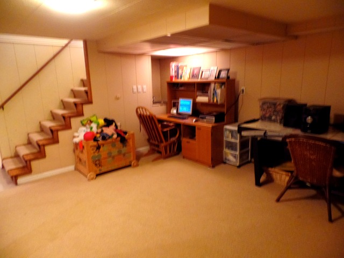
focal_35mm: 23
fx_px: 229
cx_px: 172
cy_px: 129
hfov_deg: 73.9
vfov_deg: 58.9
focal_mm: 4.1
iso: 400
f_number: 2.8
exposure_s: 1/6
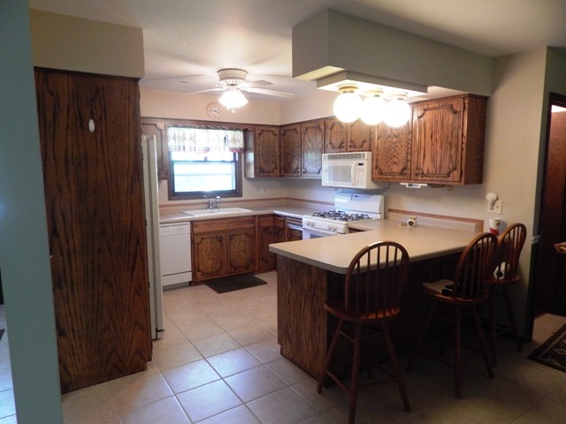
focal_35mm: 23
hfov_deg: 73.9
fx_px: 376
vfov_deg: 58.9
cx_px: 283
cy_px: 212
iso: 220
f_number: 3
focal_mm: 4
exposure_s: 1/30
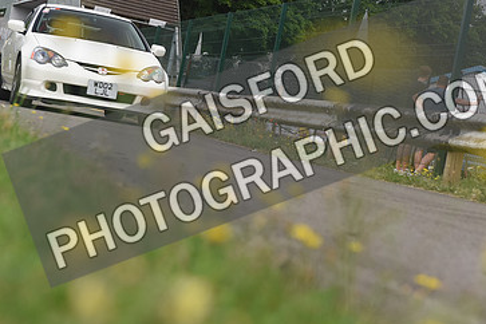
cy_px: 131
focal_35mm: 99
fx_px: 1336
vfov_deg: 13.8
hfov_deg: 20.6
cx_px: 270
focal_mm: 62
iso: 800
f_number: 5.6
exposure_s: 1/1000
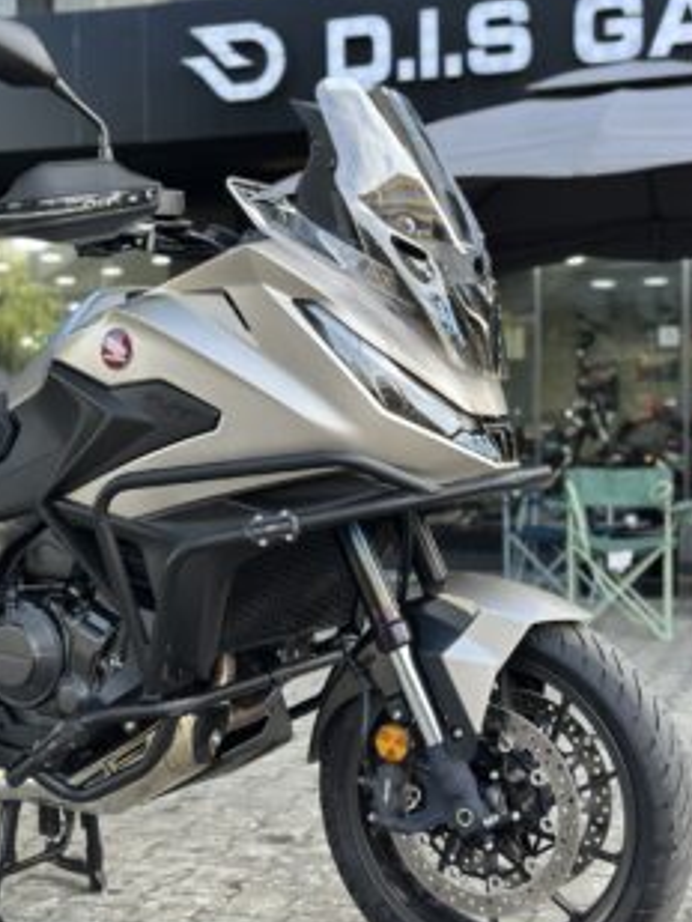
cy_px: 461
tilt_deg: +0.2
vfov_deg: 33.2
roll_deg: +0.0
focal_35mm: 58
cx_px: 346
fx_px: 1545
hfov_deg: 25.2
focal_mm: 6.86
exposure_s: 1/283
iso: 80
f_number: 1.78
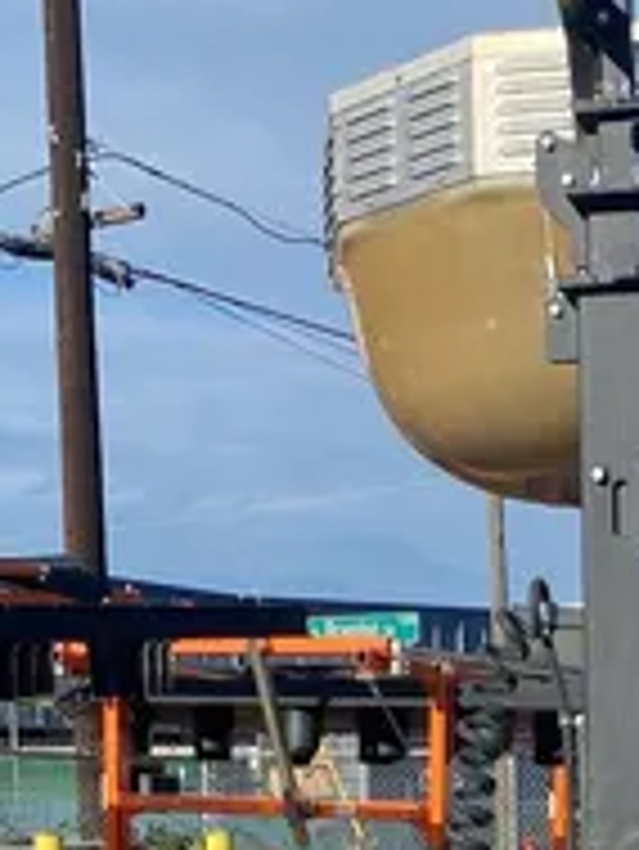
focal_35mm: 101
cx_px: 608
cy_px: 1279
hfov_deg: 14.5
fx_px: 2483
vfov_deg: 17.5
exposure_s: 1/2688
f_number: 1.8
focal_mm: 4.25
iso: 32
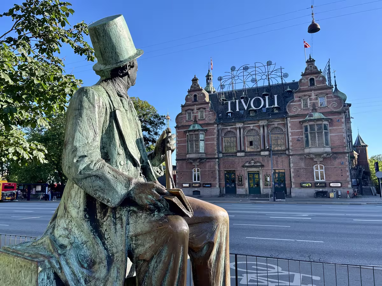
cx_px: 191
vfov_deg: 53.1
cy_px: 143
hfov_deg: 67.3
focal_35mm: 26
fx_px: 287
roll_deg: +1.3
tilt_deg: +9.7
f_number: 1.5
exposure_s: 1/1412
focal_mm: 5.7
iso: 50
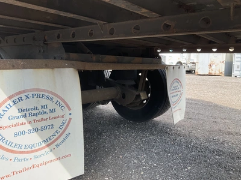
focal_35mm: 29
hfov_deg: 61.7
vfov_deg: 48.2
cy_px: 90
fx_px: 202
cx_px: 120
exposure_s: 1/229
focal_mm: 3
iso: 25
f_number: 1.8
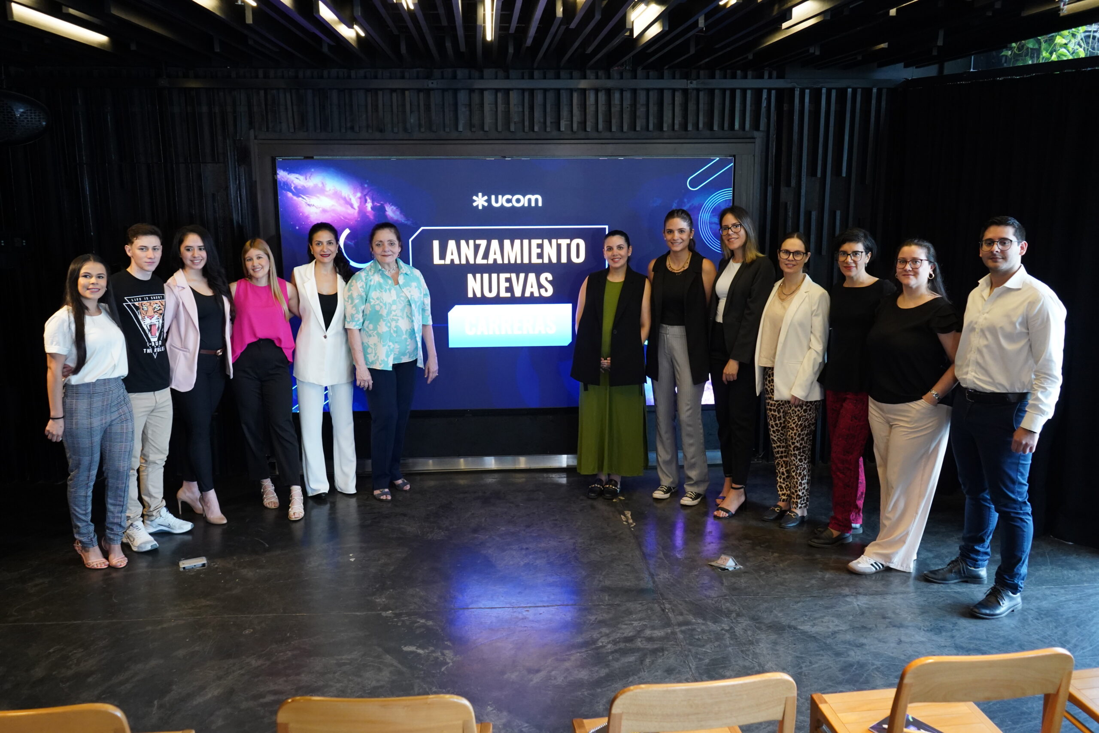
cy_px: 366
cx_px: 550
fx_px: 916
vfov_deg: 43.6
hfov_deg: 61.9
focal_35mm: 30
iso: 4000
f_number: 5
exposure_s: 1/100
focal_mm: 30
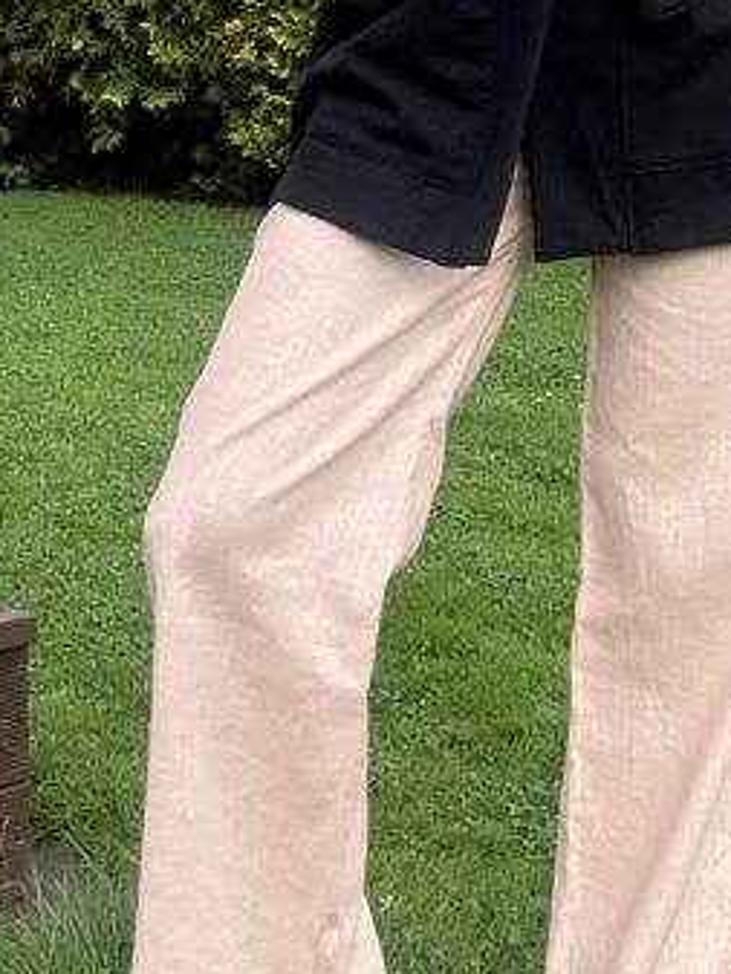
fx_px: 2336
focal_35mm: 83
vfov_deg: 22.4
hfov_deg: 17.7
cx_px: 561
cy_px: -71
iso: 25
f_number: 1.9
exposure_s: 1/636
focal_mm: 2.69
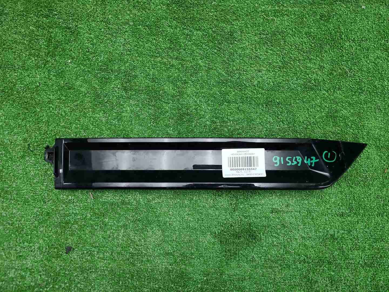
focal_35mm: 26
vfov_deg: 53.1
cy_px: 146
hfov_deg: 67.3
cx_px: 194
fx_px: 292
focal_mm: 5.4
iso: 138
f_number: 1.8
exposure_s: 1/50
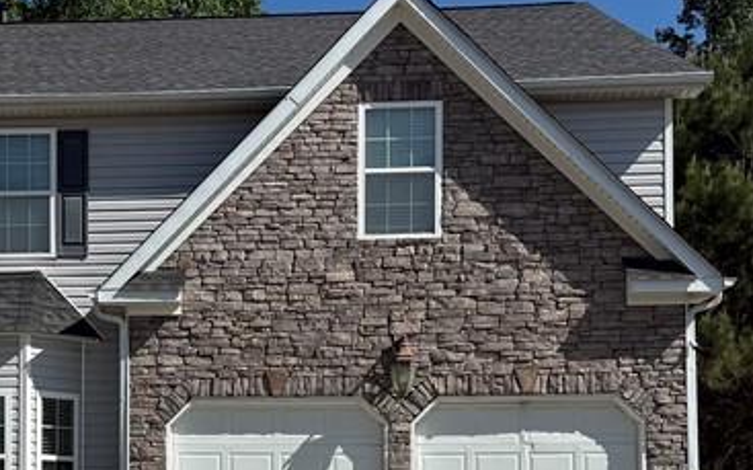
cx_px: 162
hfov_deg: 28.4
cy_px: 478
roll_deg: +0.2
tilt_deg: +4.9
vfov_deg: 17.8
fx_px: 1456
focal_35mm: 71
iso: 80
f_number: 1.78
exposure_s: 1/7353
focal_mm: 6.76
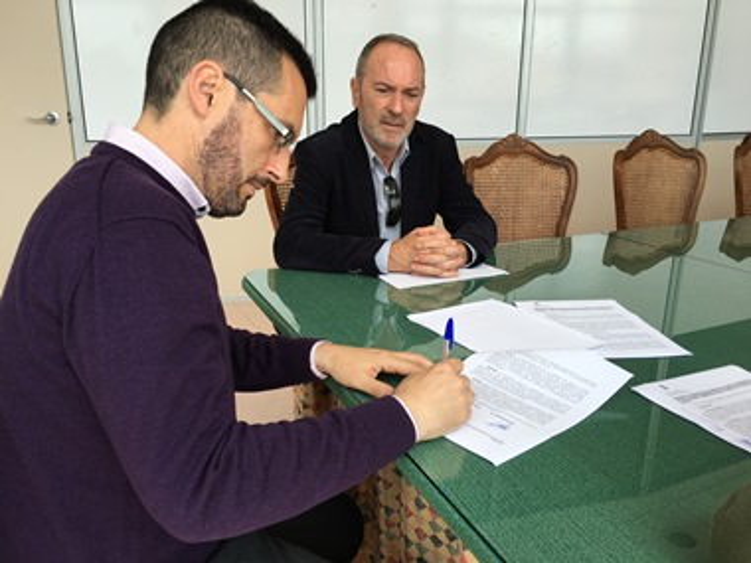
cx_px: 376
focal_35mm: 29
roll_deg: -0.5
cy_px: 282
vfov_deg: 48.2
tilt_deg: -15.3
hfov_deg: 61.7
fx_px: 629
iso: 25
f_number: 2.2
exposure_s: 1/118
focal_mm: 4.15
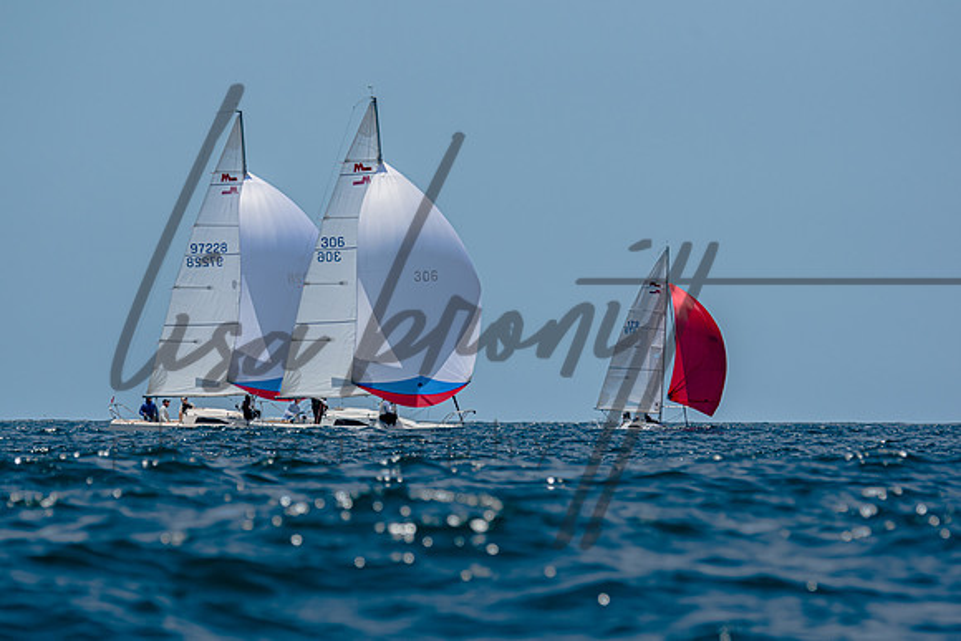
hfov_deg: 5.0
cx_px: 480
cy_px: 320
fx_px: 11087
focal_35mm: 415
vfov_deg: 3.3
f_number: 5.6
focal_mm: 270
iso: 200
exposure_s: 1/2000
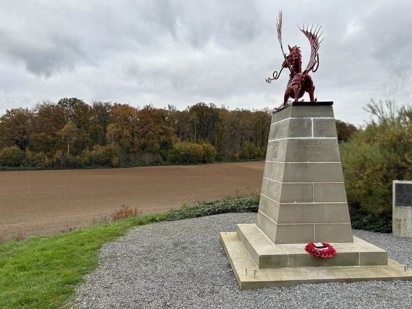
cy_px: 154
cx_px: 206
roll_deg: +0.3
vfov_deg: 53.1
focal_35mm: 26
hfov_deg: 67.3
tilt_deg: -0.1
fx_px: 309
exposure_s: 1/833
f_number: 1.5
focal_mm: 5.7
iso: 50
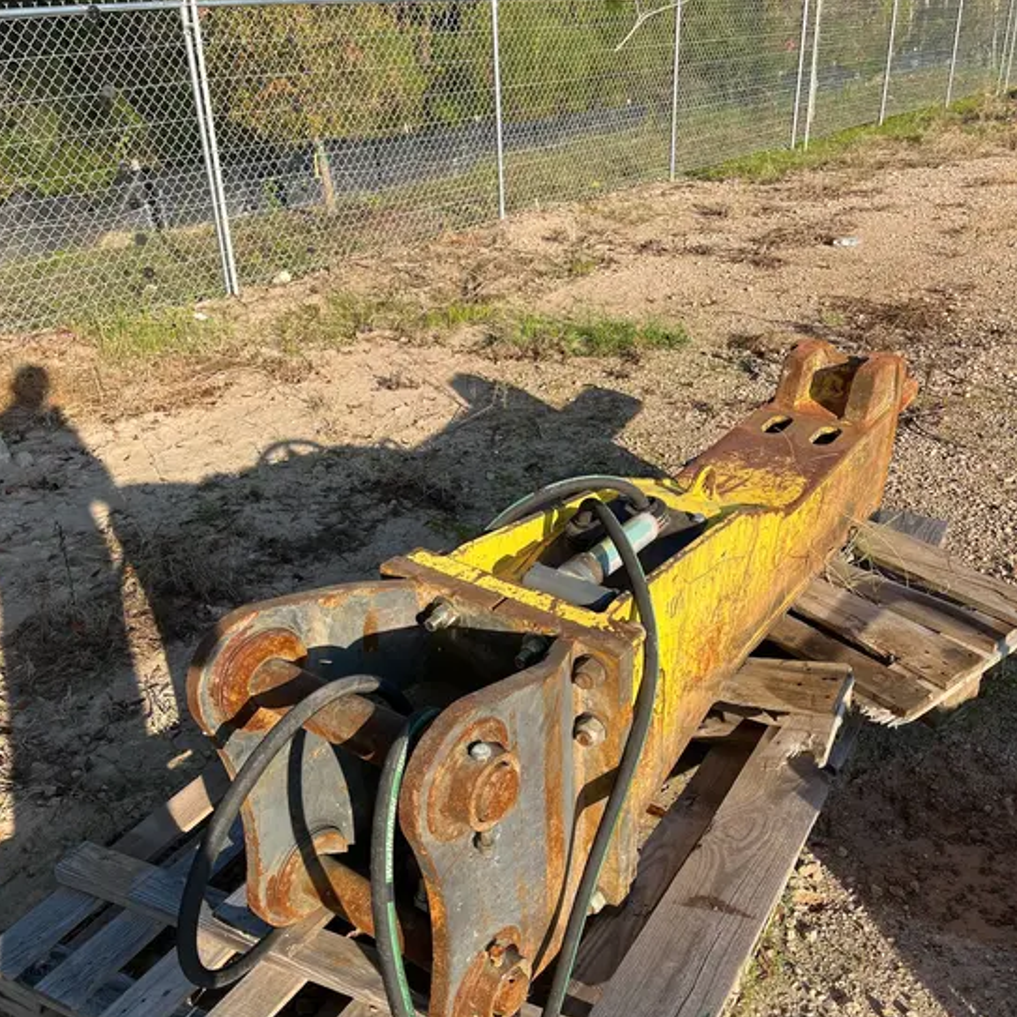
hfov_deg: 52.5
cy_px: 604
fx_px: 1030
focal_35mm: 31
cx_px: 504
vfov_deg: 52.2
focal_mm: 5.1
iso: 50
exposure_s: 1/1497
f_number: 1.6
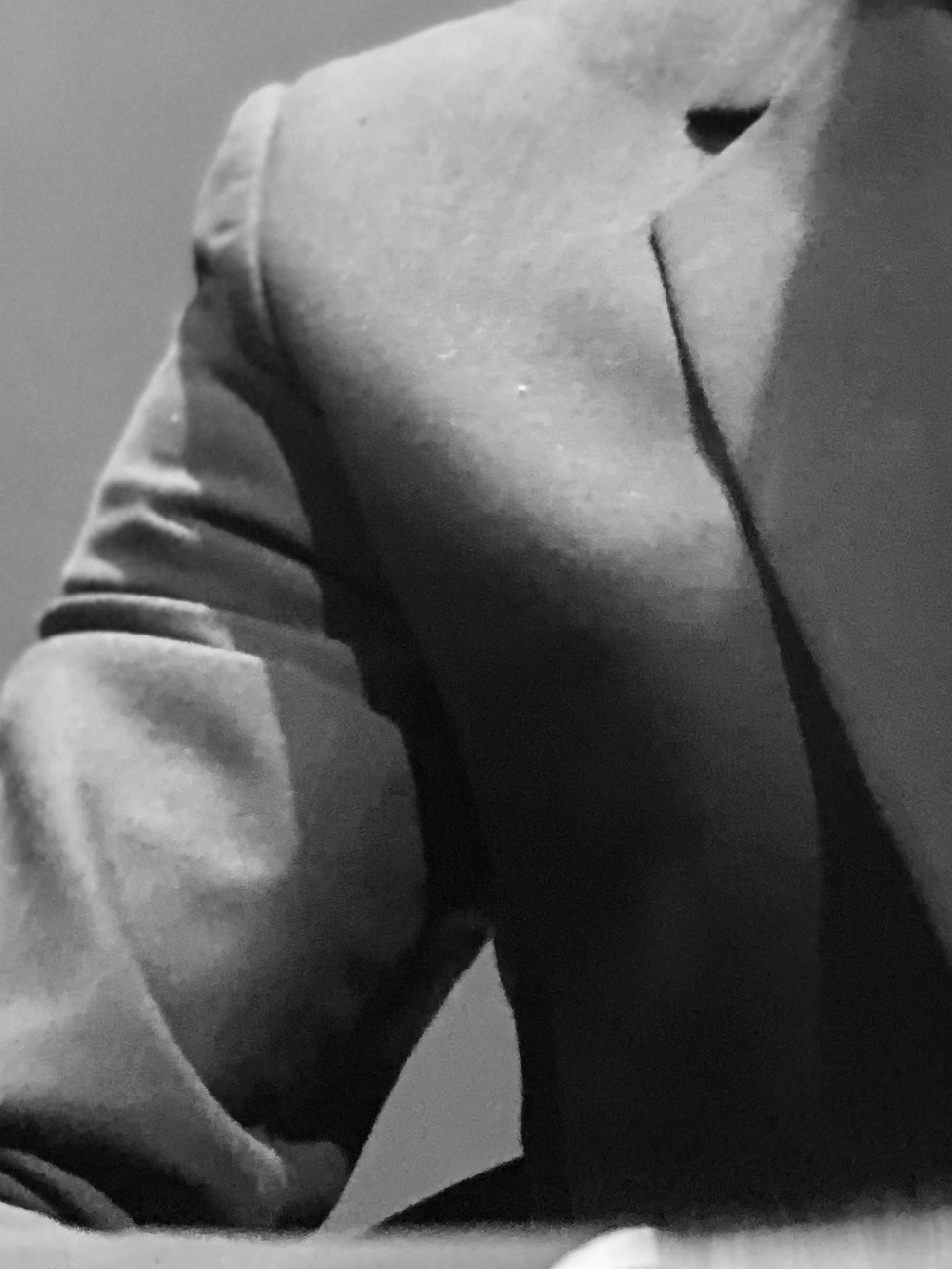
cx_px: 1164
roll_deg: -1.4
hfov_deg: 9.1
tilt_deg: +2.7
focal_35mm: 161
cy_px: -25
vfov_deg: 12.1
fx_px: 5902
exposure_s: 1/20
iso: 400
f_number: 2
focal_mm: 6
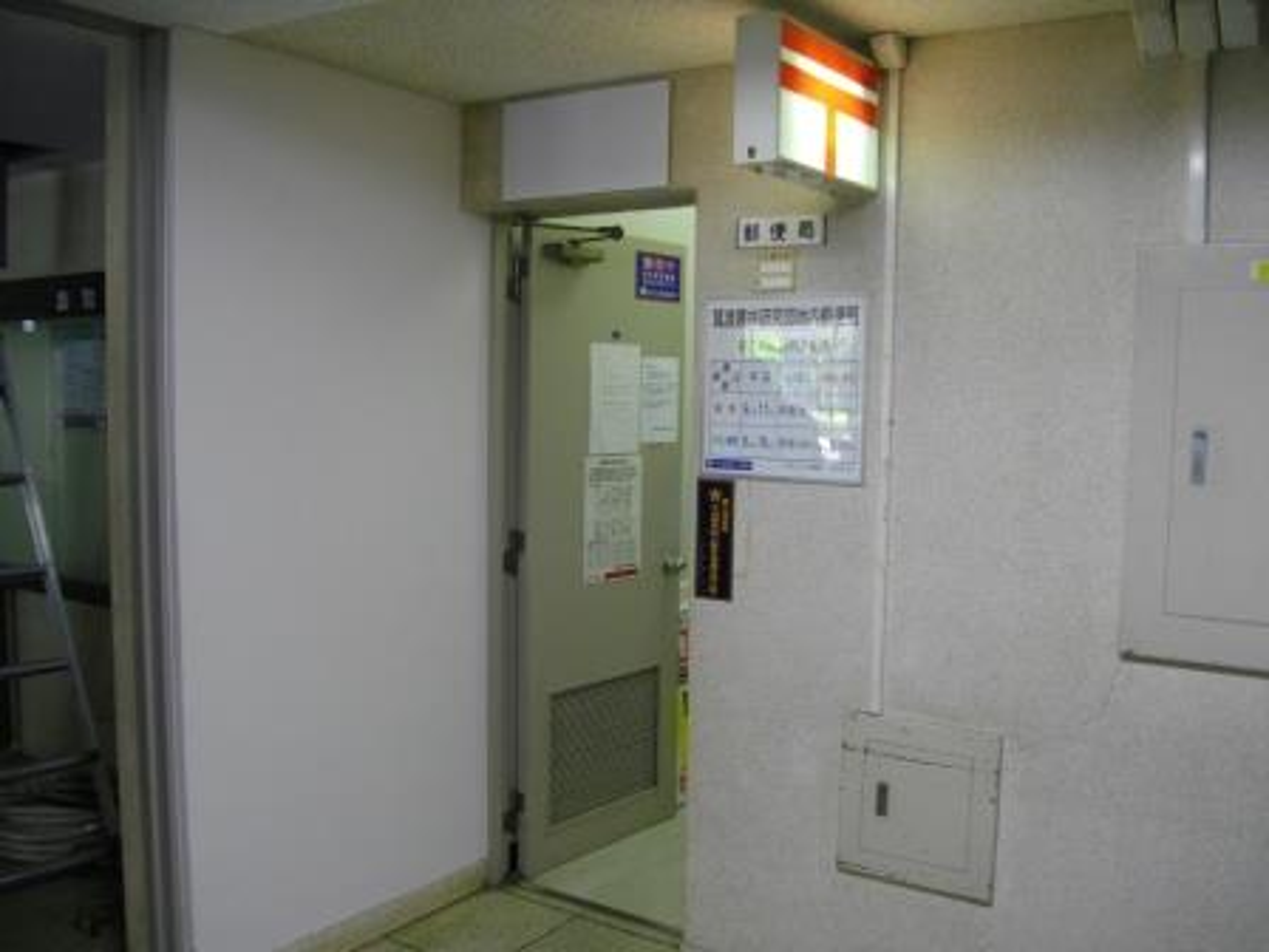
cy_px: 476
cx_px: 634
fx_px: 1173
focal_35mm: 32
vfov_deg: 44.2
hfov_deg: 56.8
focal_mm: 5.7
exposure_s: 1/50
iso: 237
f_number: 2.9
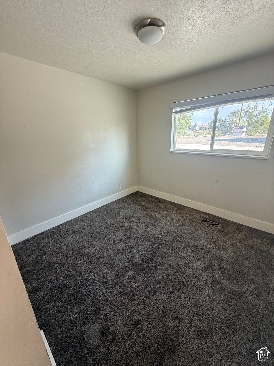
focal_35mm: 14
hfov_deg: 85.7
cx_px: 137
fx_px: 148
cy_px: 183
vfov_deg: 102.1
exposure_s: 1/99
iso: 100
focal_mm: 2.22
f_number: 2.2
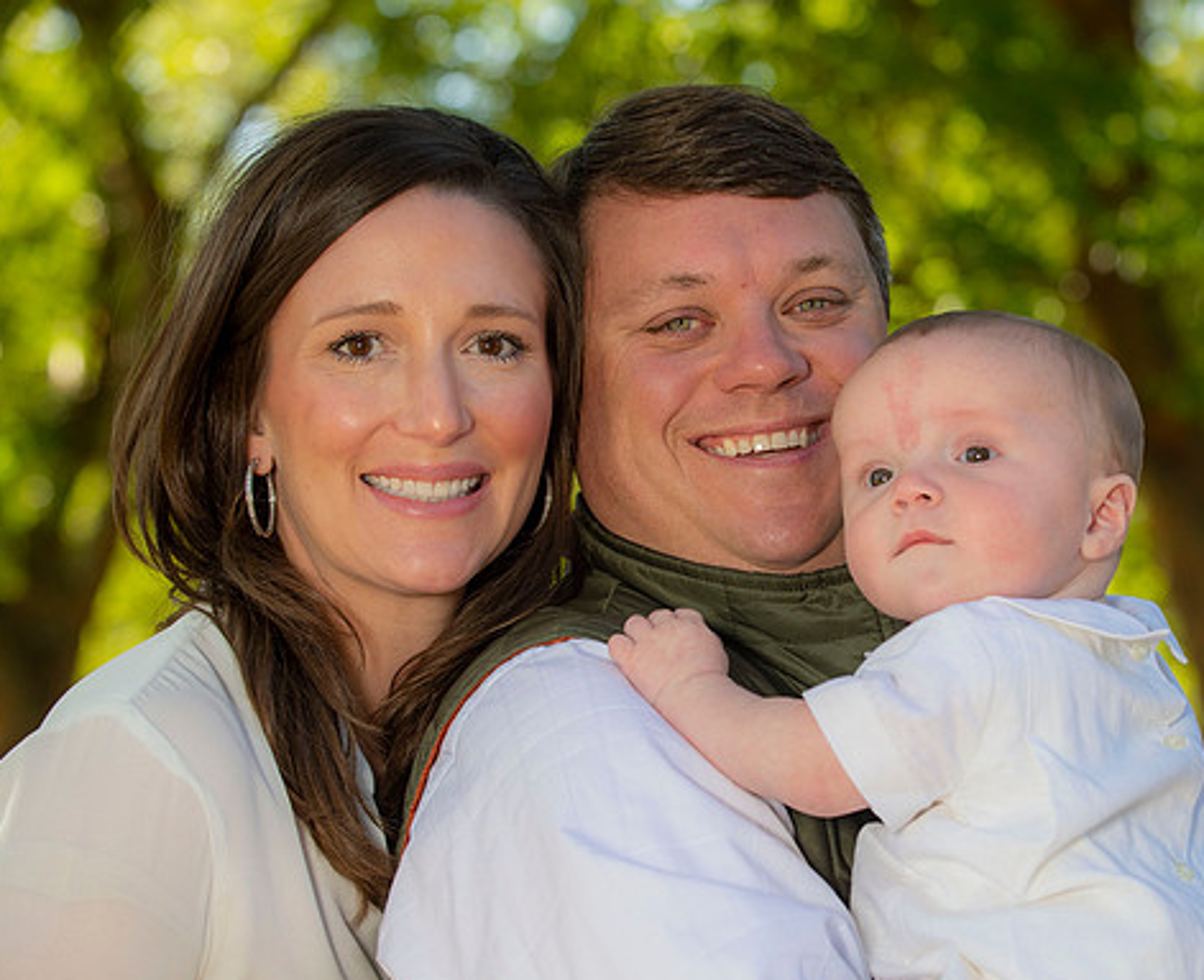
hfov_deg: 16.6
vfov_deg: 13.5
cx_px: 827
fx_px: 4124
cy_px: 571
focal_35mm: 115
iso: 250
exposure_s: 1/250
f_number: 6.3
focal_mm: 86
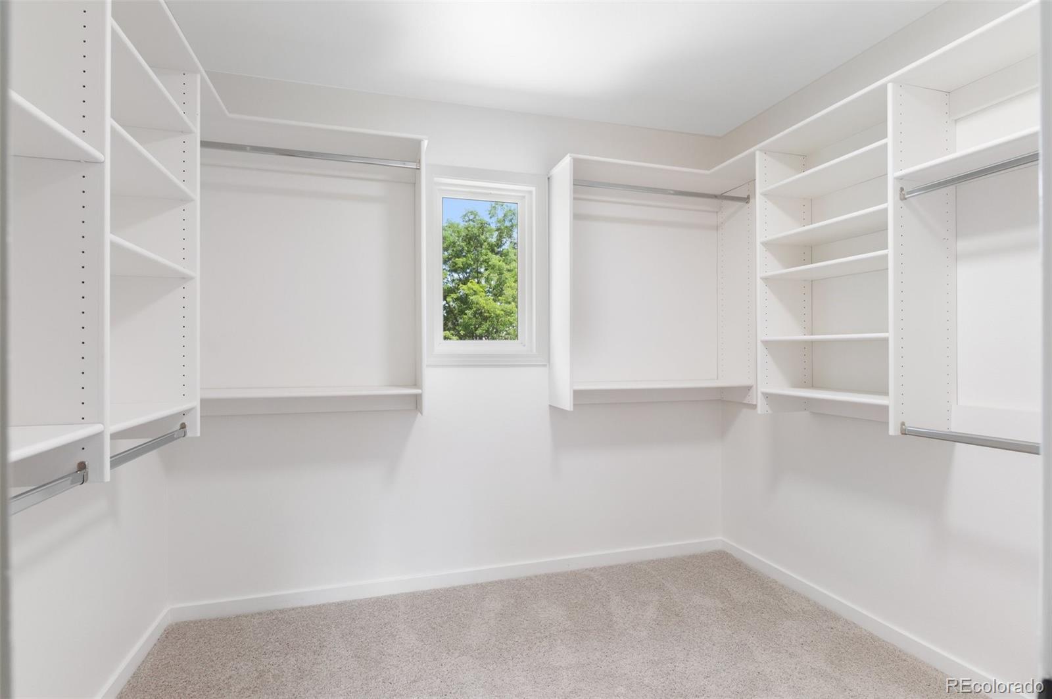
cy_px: 350
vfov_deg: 70.3
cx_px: 526
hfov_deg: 93.3
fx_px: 496
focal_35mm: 17
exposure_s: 1/13
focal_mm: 17
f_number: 8
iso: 640
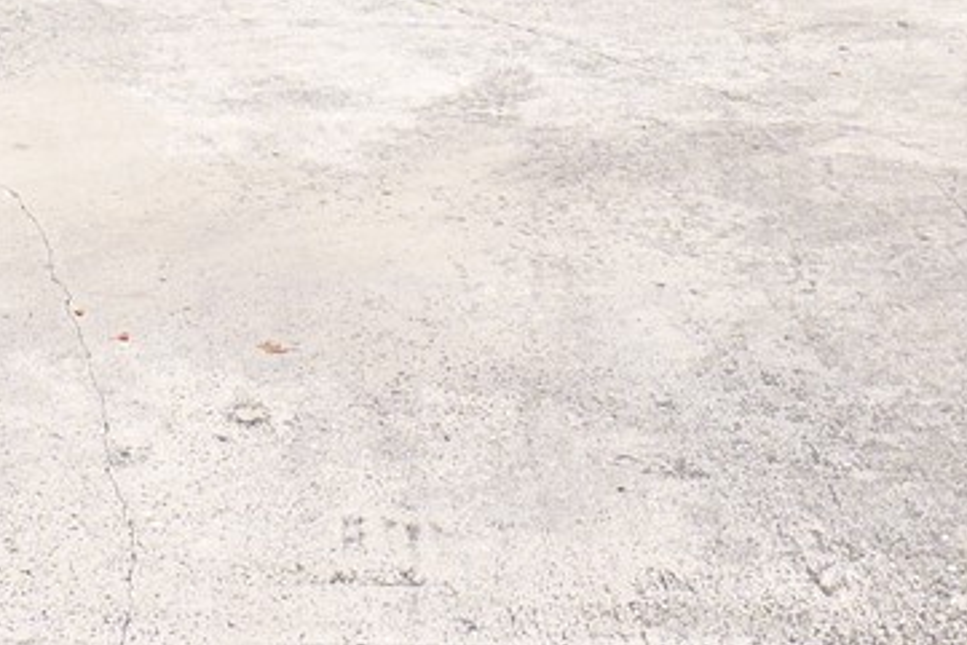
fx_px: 2526
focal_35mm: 94
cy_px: -721
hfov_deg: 21.3
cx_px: 146
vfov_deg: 12.5
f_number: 6.3
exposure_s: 1/320
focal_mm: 20
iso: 100
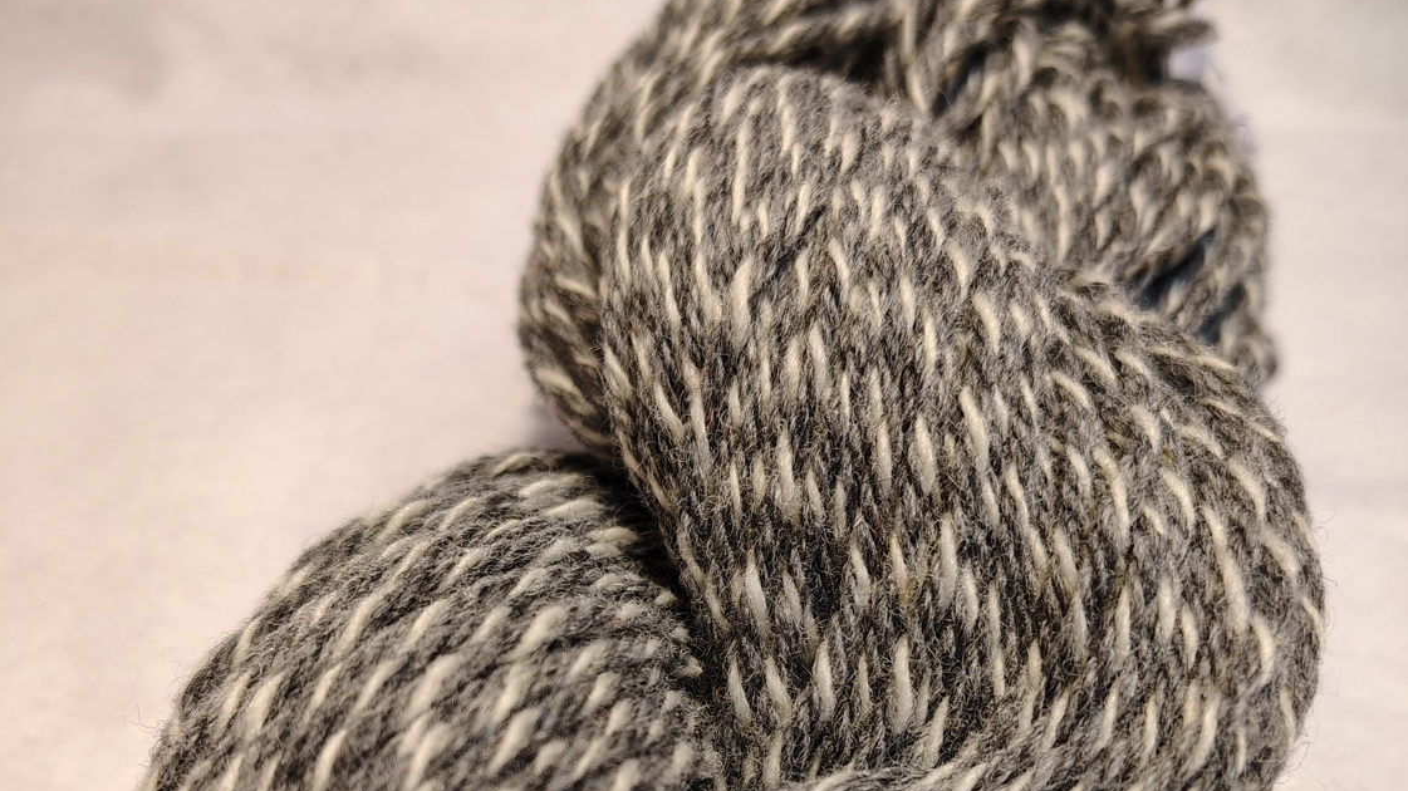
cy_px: 684
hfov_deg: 56.6
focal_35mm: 35
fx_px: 1306
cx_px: 704
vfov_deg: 32.3
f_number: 1.8
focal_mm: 5.56
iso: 231
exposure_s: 1/100
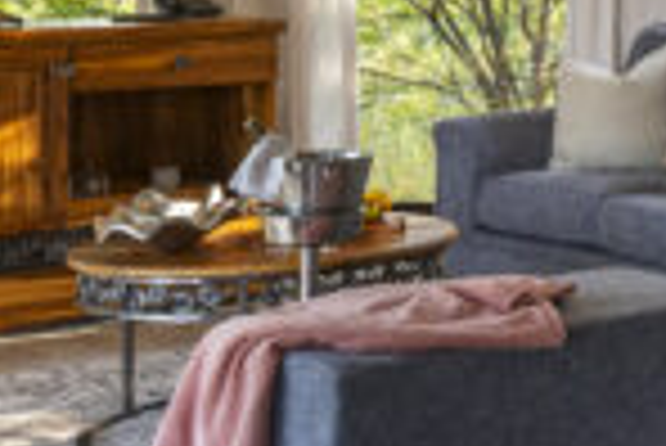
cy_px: -70
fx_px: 1796
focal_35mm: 97
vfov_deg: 13.8
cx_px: 1220
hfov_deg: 17.0
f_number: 11
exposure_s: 1/4
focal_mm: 14
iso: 200
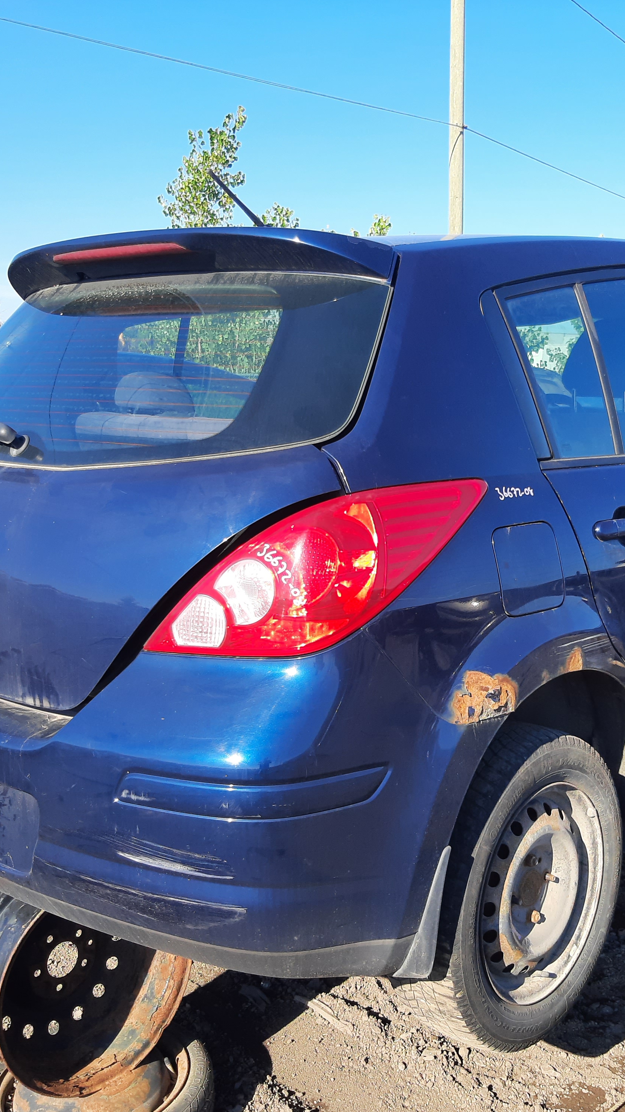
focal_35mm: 38
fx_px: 1120
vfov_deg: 52.8
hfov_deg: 31.1
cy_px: 557
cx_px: 360
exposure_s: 1/674
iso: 40
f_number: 1.7
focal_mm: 3.92
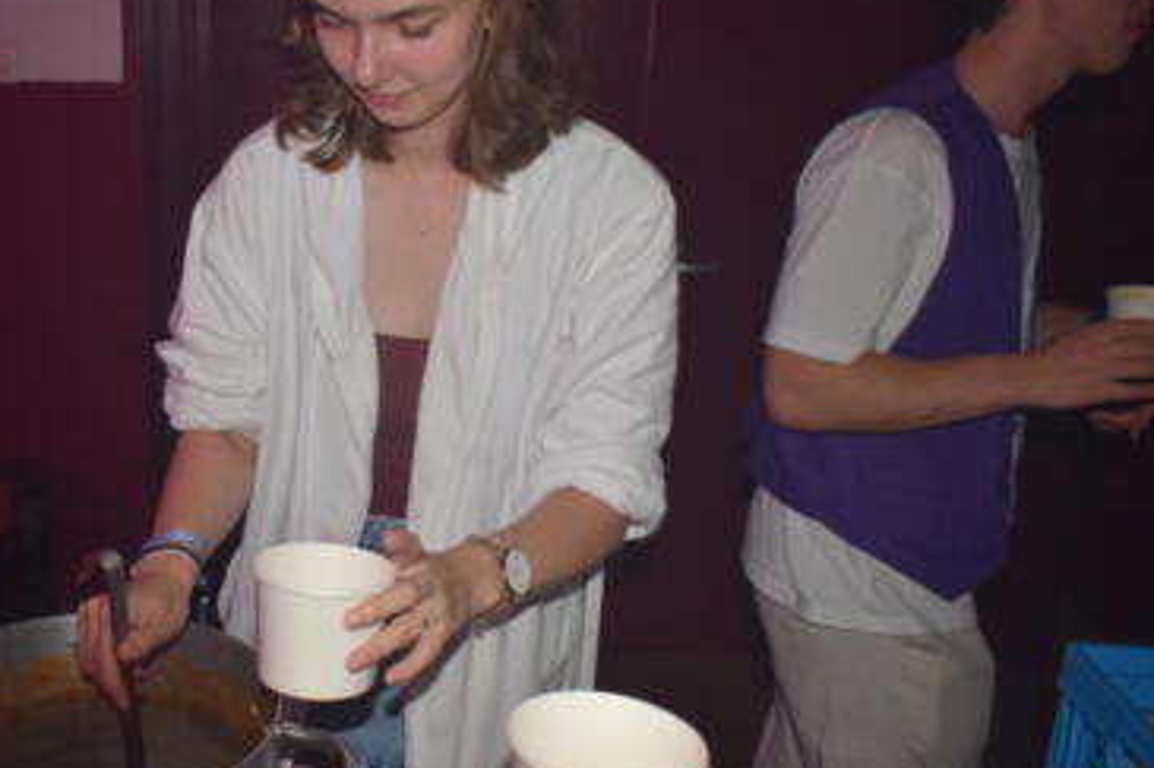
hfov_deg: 51.1
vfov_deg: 35.9
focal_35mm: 37
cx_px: 402
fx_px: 1185
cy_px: 352
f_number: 3.5
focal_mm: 18
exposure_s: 1/60
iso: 720
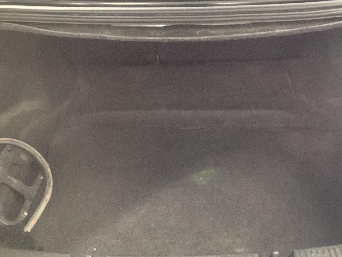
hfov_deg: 38.9
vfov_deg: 29.7
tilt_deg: -36.5
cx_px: 185
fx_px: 484
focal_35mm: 49
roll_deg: +0.5
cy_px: 143
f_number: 2.4
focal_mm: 3.3
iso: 500
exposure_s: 1/25
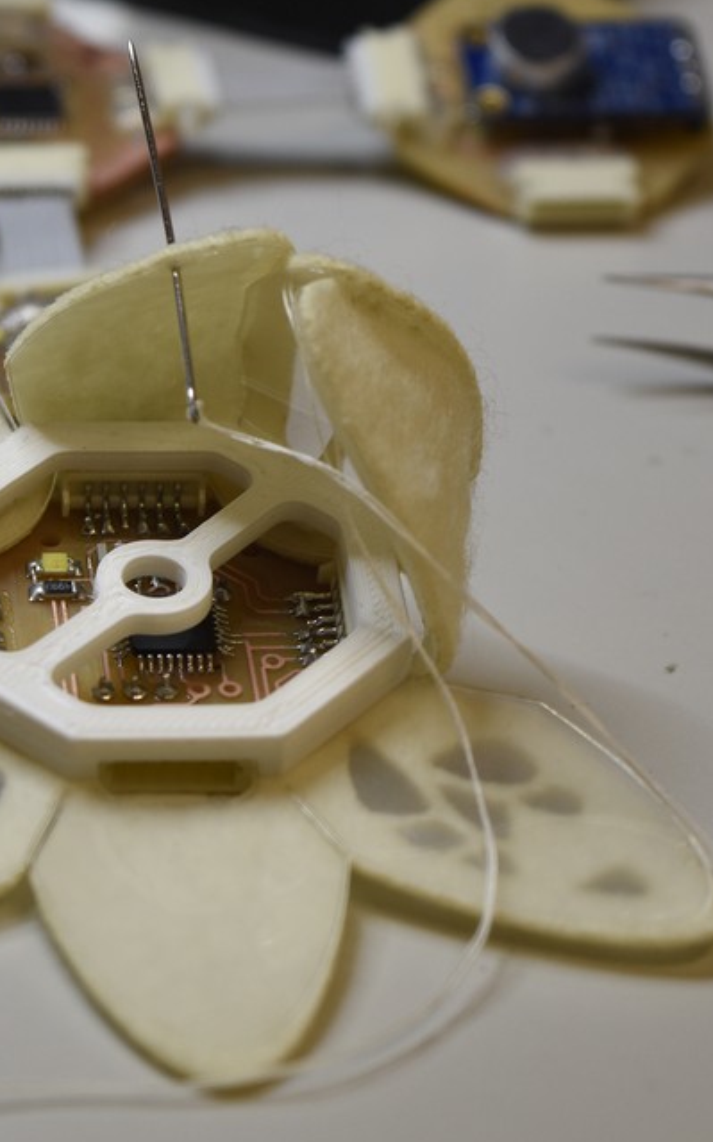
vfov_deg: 13.3
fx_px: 4914
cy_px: 531
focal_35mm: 158
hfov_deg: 8.3
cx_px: 229
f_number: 5.6
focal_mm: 55
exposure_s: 1/100
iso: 320
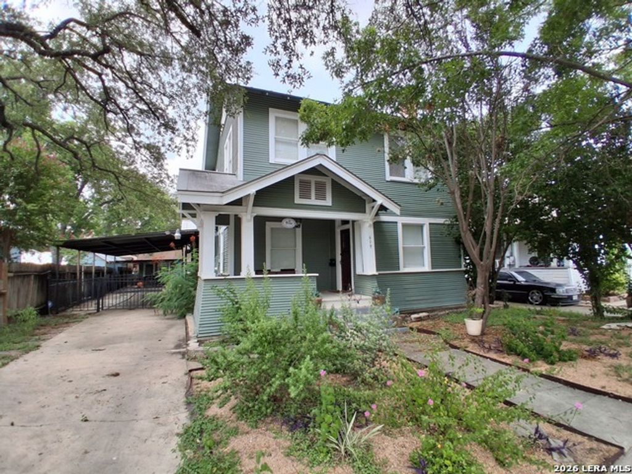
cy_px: 237
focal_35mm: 17
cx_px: 316
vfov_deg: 74.7
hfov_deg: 91.0
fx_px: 310
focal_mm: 1.4
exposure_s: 1/512
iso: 50
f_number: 2.2
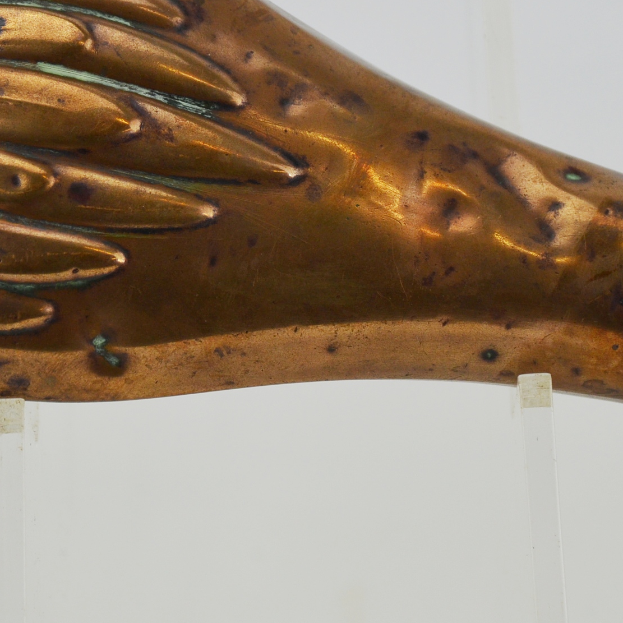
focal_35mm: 268
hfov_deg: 6.5
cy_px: 182
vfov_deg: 6.5
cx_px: 315
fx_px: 5456
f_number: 5.6
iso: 450
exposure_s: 1/250
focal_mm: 95
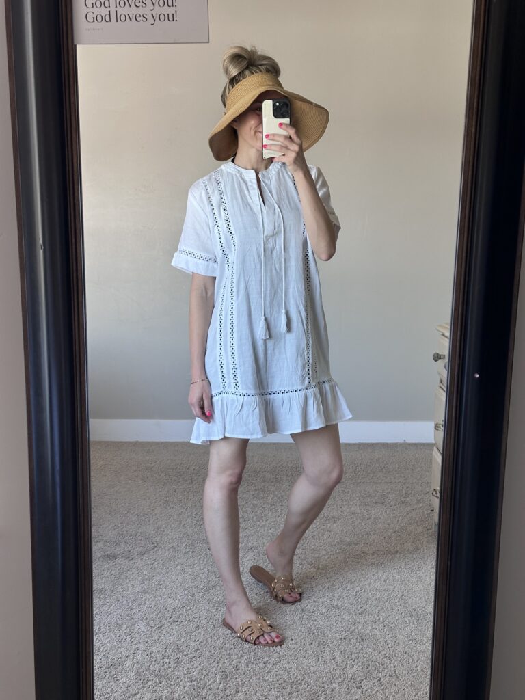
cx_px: 262
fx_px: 971
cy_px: 350
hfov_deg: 30.3
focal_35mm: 48
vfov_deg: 39.7
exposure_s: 1/82
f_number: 1.78
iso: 80
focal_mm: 6.86
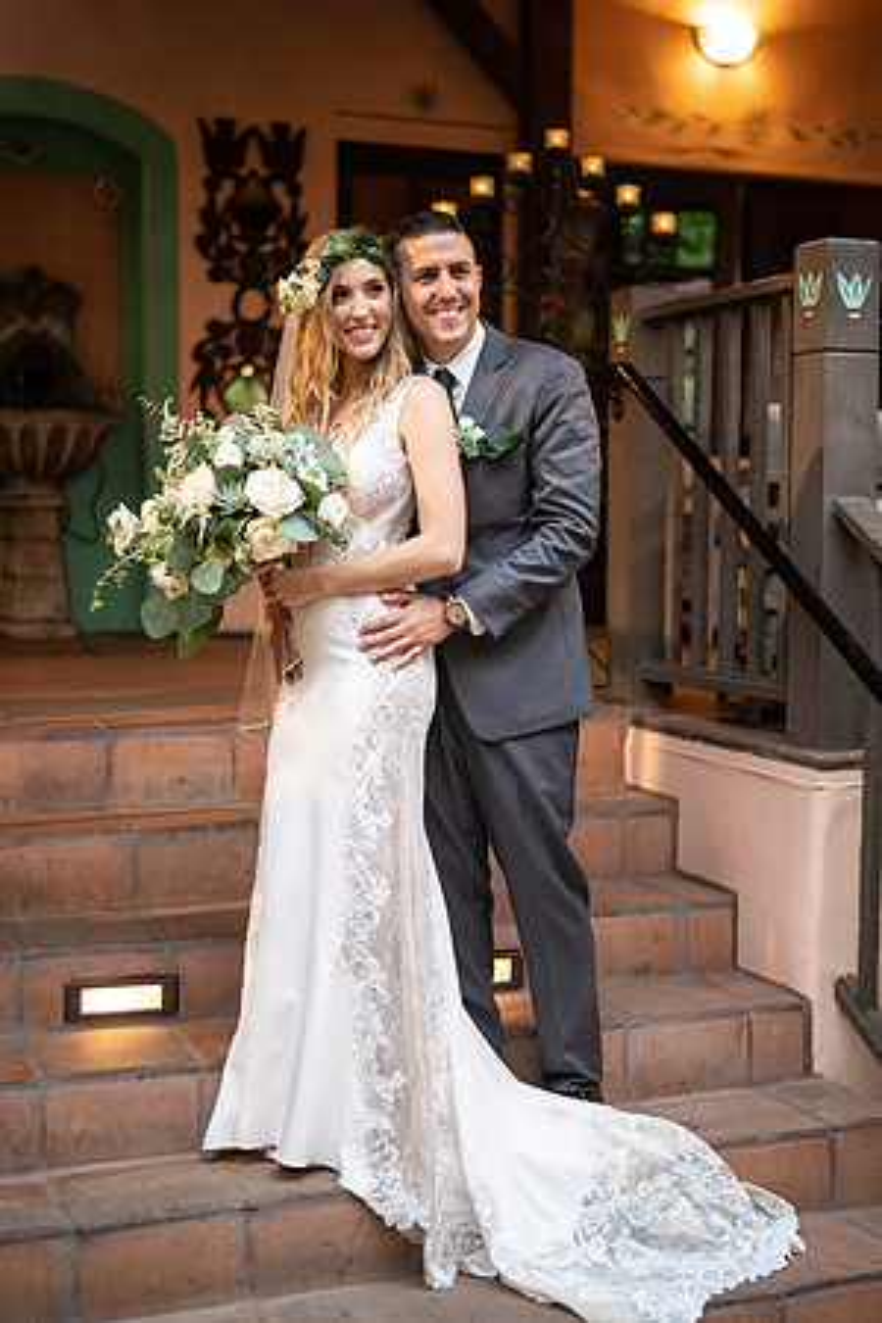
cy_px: 662
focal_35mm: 50
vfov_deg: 39.6
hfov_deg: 27.0
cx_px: 441
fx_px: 1837
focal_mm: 50
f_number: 1.4
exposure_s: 1/500
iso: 1600
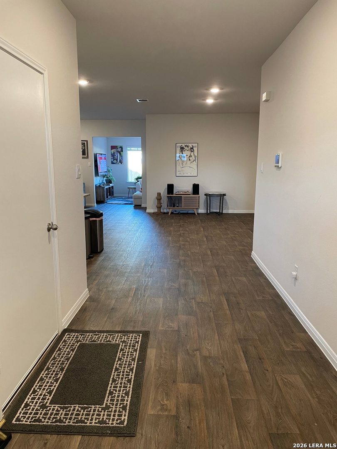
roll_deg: -0.3
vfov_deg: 67.3
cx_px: 168
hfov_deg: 53.1
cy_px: 224
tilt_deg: -9.8
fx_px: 337
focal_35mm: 26
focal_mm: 4.2
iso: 125
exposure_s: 1/60
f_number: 1.6
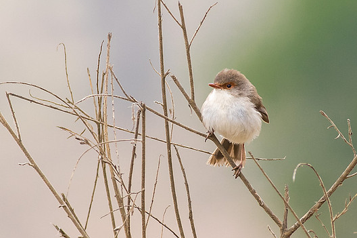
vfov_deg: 2.8
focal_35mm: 494
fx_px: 4894
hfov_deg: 4.2
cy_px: 120
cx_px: 174
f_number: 4.5
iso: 320
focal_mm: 300
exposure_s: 1/800
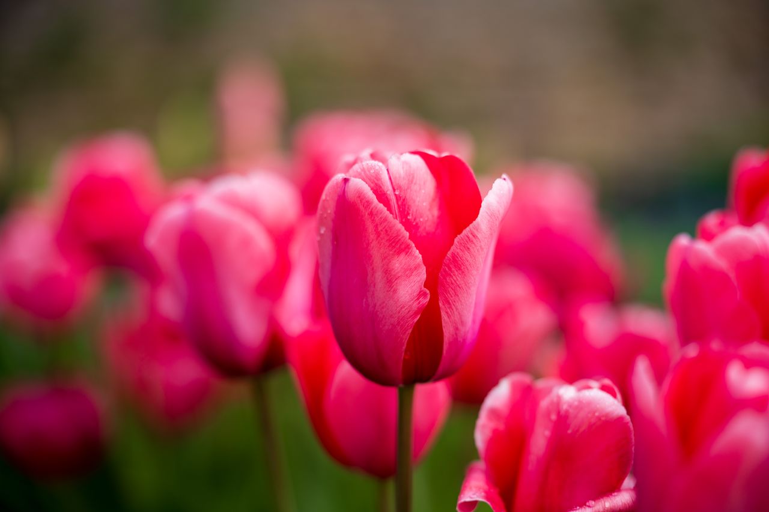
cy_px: 256
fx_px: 1538
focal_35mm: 72
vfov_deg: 18.9
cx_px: 384
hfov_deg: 28.1
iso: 100
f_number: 2
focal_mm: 72
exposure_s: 1/2500
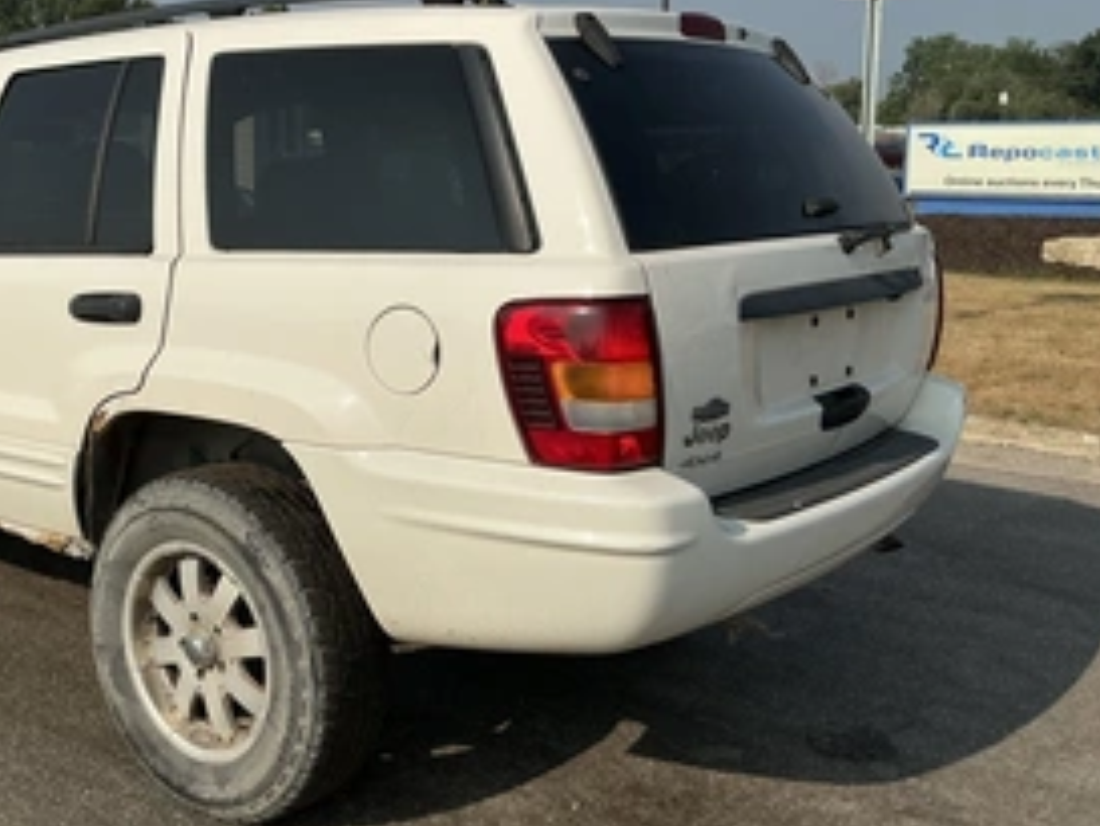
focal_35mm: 41
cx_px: 318
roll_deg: +0.5
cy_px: 342
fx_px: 1303
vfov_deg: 35.1
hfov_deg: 44.7
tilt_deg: -5.1
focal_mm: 3
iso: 25
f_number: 1.8
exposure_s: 1/4065
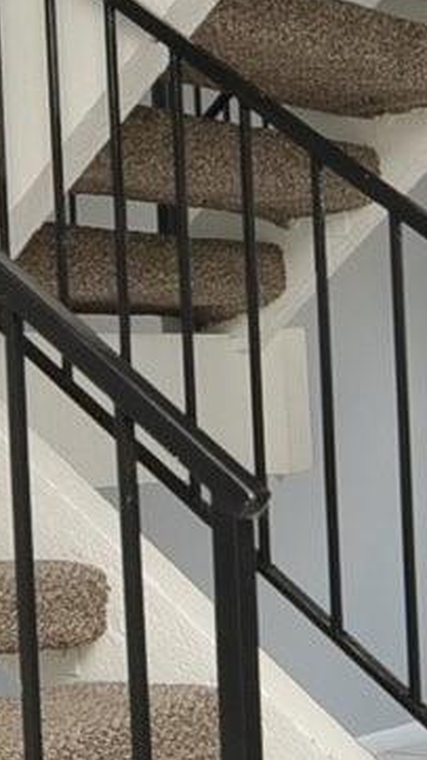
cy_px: 507
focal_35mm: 89
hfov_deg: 13.6
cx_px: 259
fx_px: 1792
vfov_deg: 23.8
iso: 320
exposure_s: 1/60
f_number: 5.6
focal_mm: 10
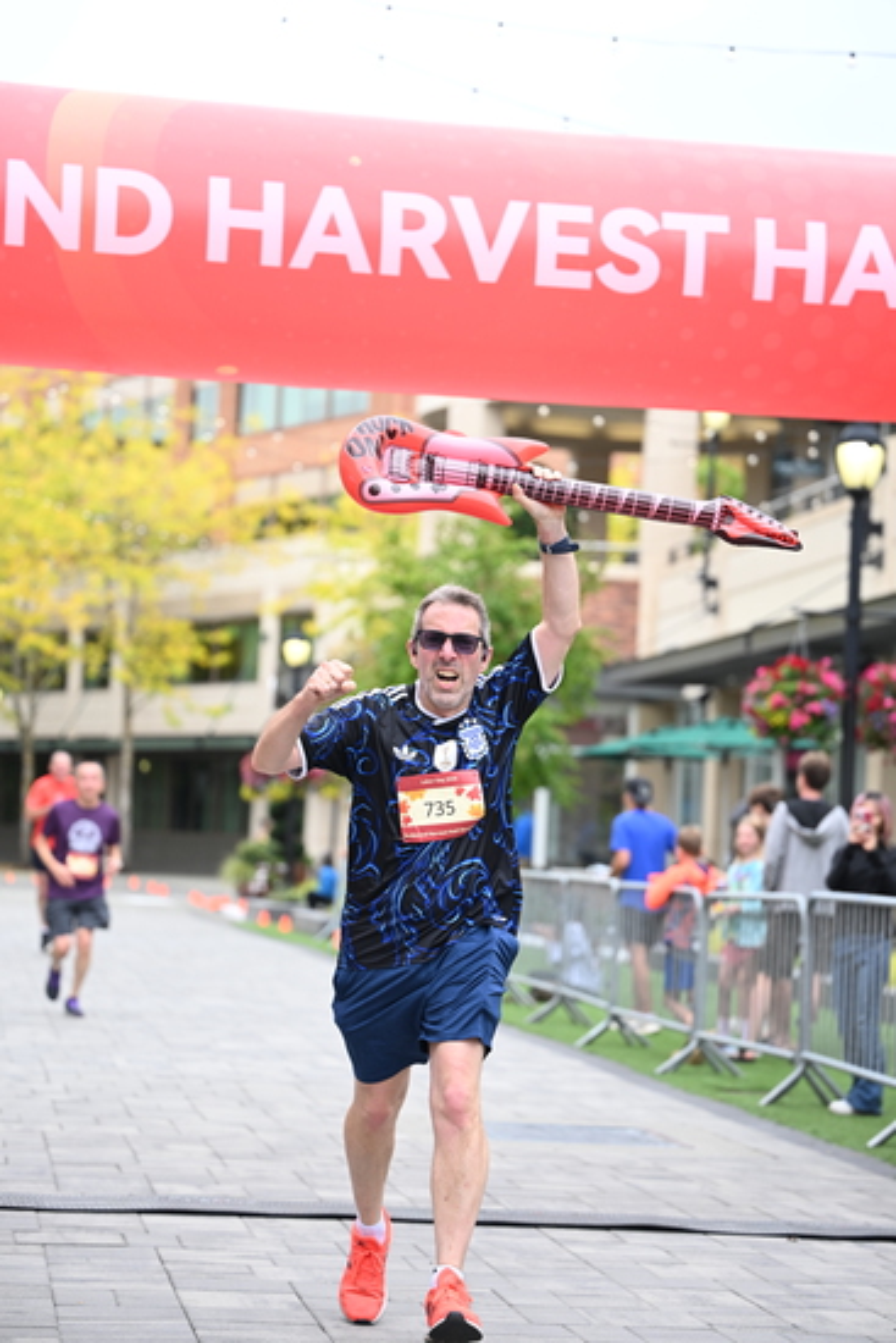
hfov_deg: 15.9
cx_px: 448
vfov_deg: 23.6
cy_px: 672
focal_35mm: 86
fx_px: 3208
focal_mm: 86
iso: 640
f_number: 2.8
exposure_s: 1/1600
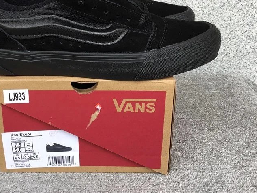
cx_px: 95
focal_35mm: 44
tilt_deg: -20.5
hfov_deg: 42.6
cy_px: 62
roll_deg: -0.1
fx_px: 327
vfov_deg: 32.6
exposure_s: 1/128
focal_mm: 3.3
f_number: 2.4
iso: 25
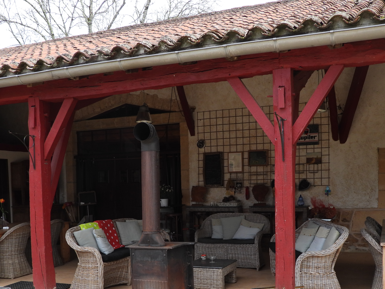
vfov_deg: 35.3
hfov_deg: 46.6
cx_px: 224
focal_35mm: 40
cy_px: 209
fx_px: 445
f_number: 2.8
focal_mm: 4.7
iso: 100
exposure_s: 1/200
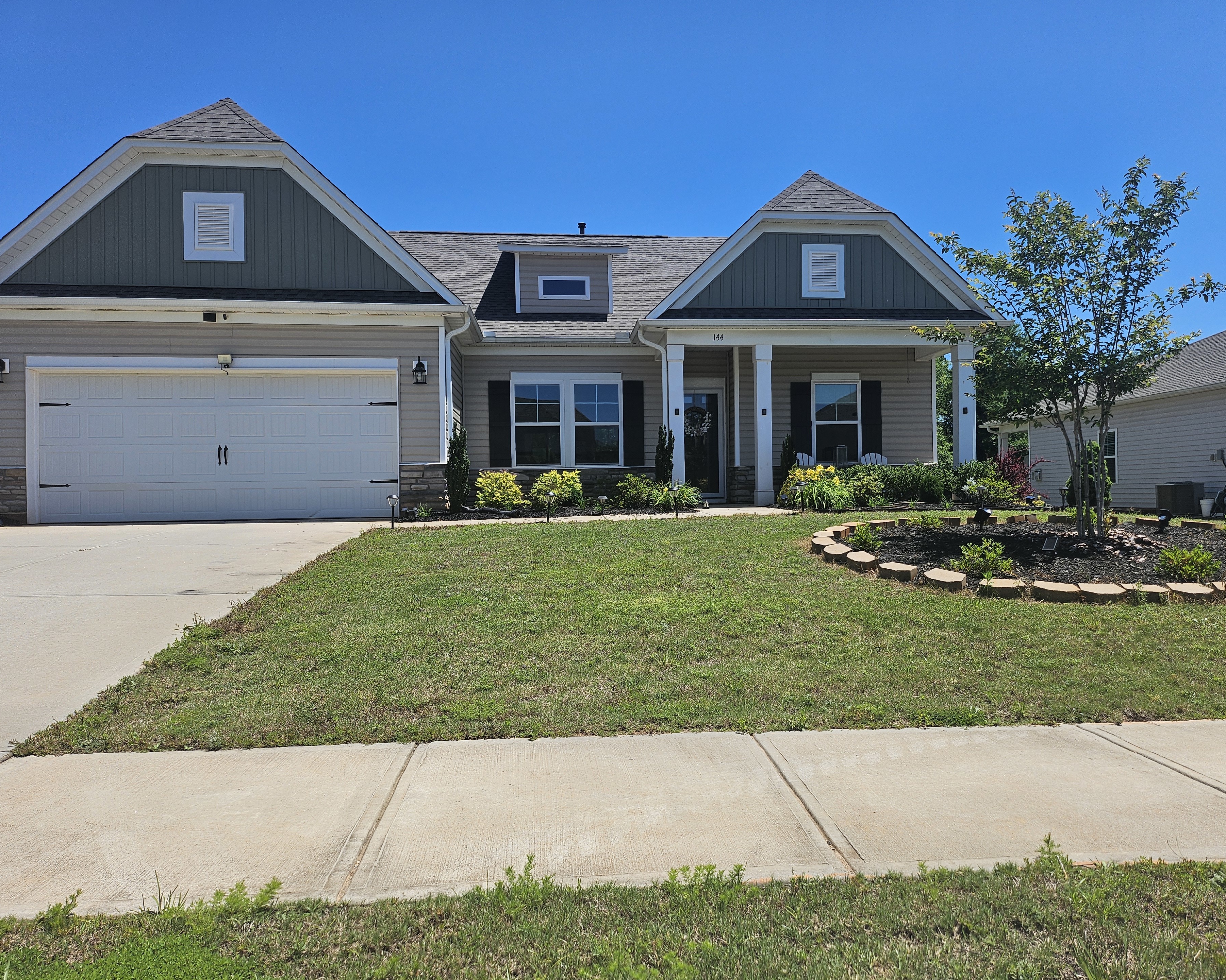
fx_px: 943
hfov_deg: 66.0
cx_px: 649
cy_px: 498
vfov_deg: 54.9
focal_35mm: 26
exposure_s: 1/4302
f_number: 1.8
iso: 50
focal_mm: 5
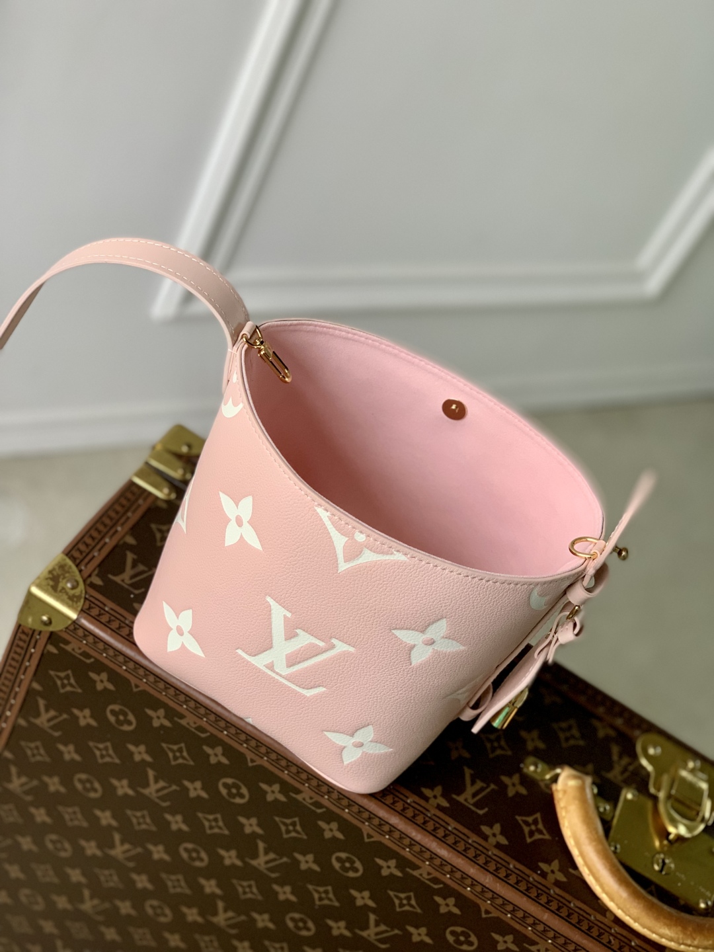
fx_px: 1430
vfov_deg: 36.8
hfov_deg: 28.0
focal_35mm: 52
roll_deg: -29.5
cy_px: 476
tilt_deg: -41.2
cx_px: 357
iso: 125
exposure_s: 1/92
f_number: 2.4
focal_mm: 6
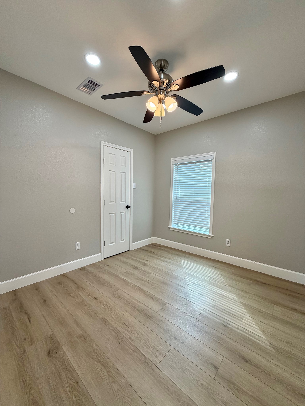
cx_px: 152
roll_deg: -1.1
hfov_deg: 85.7
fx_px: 164
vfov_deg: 102.1
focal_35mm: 14
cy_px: 203
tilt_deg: -3.6
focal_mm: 2.22
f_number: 2.2
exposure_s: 1/120
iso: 125
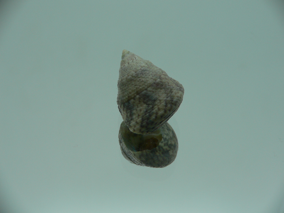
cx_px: 142
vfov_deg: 40.7
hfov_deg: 52.6
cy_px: 106
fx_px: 287
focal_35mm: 35
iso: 80
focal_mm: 4.6
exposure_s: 1/60
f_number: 2.8
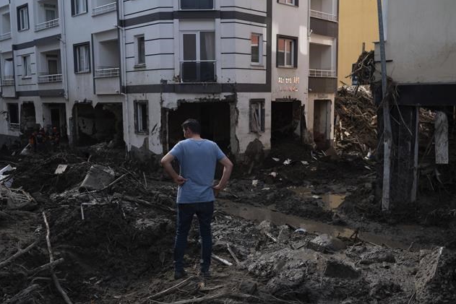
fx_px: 456
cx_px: 222
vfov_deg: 36.9
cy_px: 149
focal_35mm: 36
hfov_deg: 53.1
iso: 100
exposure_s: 1/500
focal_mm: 35
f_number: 4.5
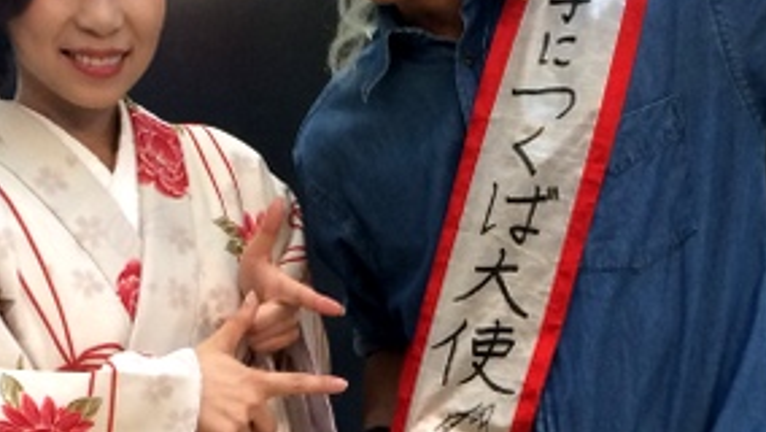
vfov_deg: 12.9
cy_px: 651
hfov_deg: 23.9
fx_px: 1808
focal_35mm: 89
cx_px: 351
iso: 50
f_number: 2.2
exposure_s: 1/33
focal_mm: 4.15
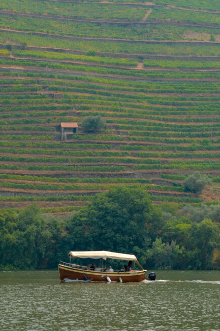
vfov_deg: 19.3
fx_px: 973
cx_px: 90
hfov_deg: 12.9
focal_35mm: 106
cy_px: 118
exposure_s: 1/200
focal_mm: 45
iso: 100
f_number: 7.1
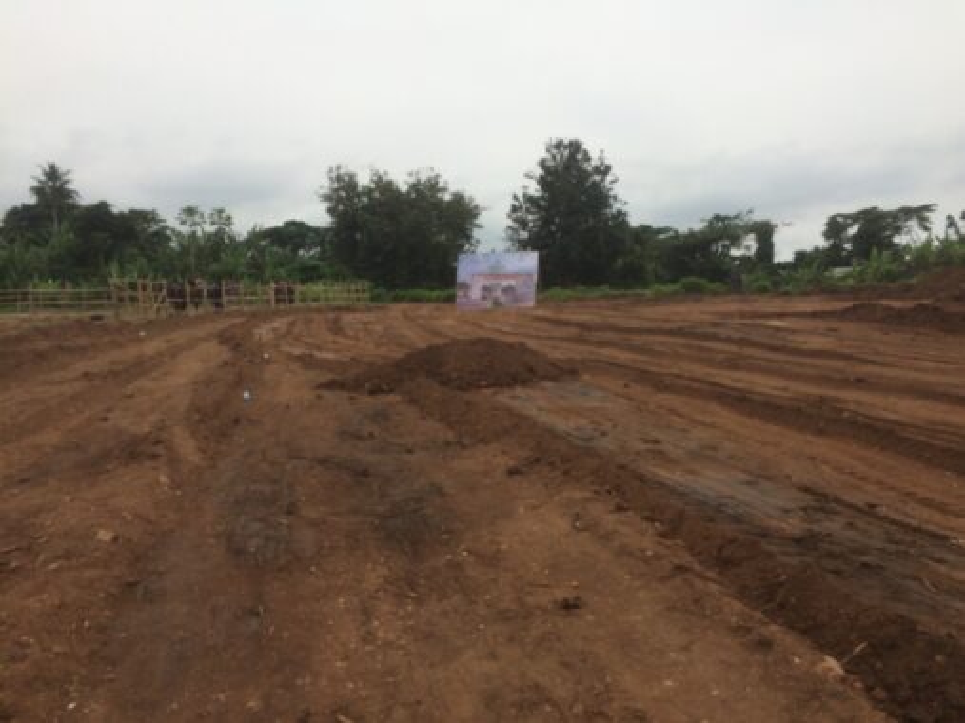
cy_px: 362
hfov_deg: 61.7
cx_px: 482
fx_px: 808
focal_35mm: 29
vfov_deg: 48.2
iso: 32
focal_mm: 4.15
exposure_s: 1/3165
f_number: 2.2
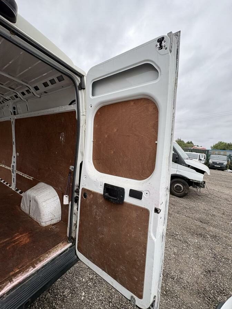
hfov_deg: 85.7
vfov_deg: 102.1
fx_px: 125
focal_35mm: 14
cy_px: 154
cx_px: 116
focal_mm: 2.22
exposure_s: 1/459
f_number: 2.2
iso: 40
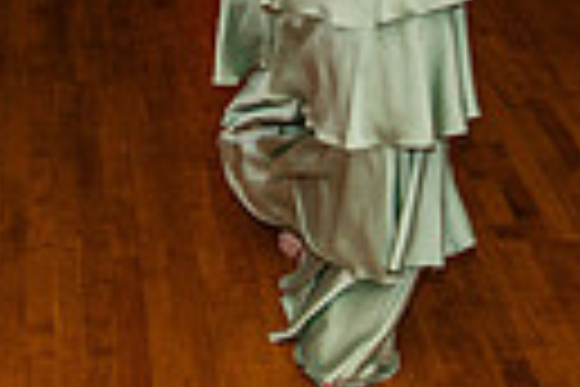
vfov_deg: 10.8
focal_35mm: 121
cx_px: 85
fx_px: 1949
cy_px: -232
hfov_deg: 16.7
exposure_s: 1/250
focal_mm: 26
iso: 400
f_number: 4
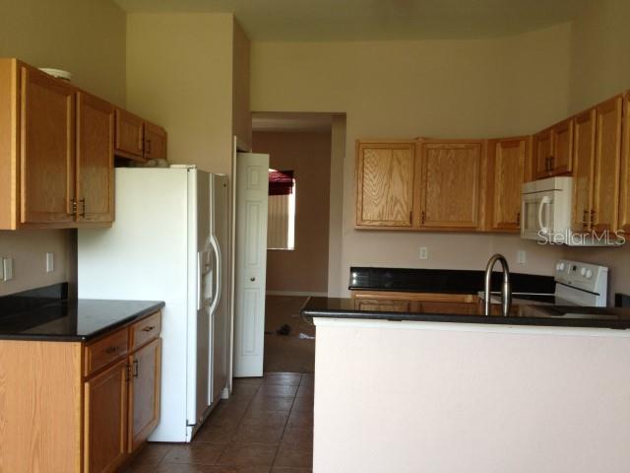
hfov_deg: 52.6
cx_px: 315
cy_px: 236
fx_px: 637
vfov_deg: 40.7
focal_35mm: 35
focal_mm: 4.28
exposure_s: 1/33
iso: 64
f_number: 2.4
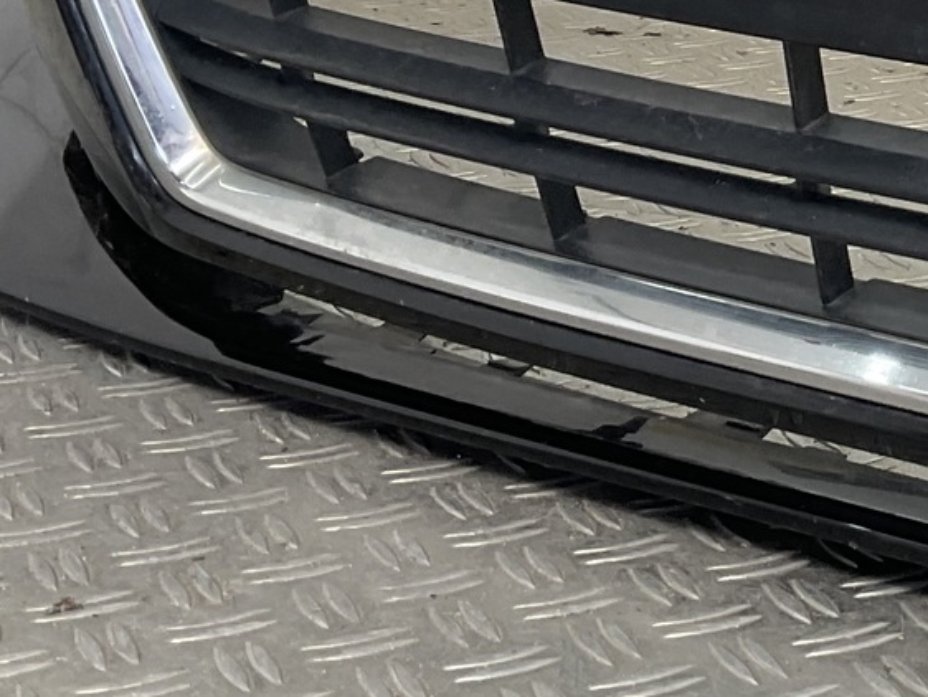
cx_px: 1267
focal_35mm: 104
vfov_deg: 14.0
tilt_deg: -11.4
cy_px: -41
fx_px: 2789
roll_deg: -4.0
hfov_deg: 17.5
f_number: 1.8
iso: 16
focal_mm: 3
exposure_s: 1/100
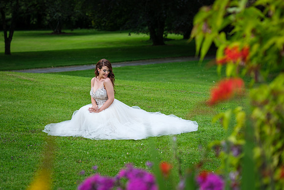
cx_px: 105
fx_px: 869
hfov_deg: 18.5
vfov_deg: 12.4
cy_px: 77
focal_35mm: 110
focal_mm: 56
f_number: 2.2
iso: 160
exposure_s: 1/1000
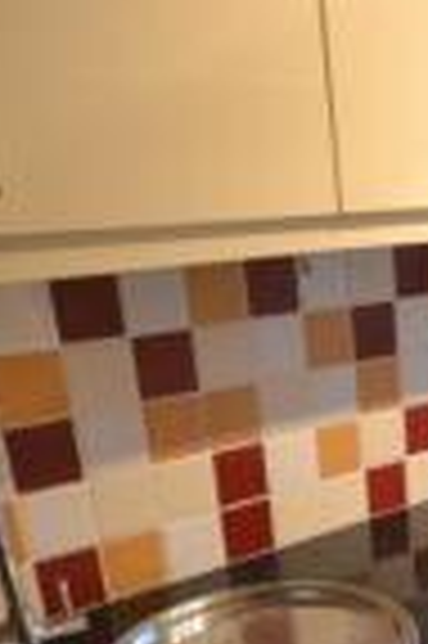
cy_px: 529
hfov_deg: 23.6
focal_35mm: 50
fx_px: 894
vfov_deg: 38.0
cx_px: 563
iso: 1800
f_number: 4
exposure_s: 1/60
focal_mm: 10
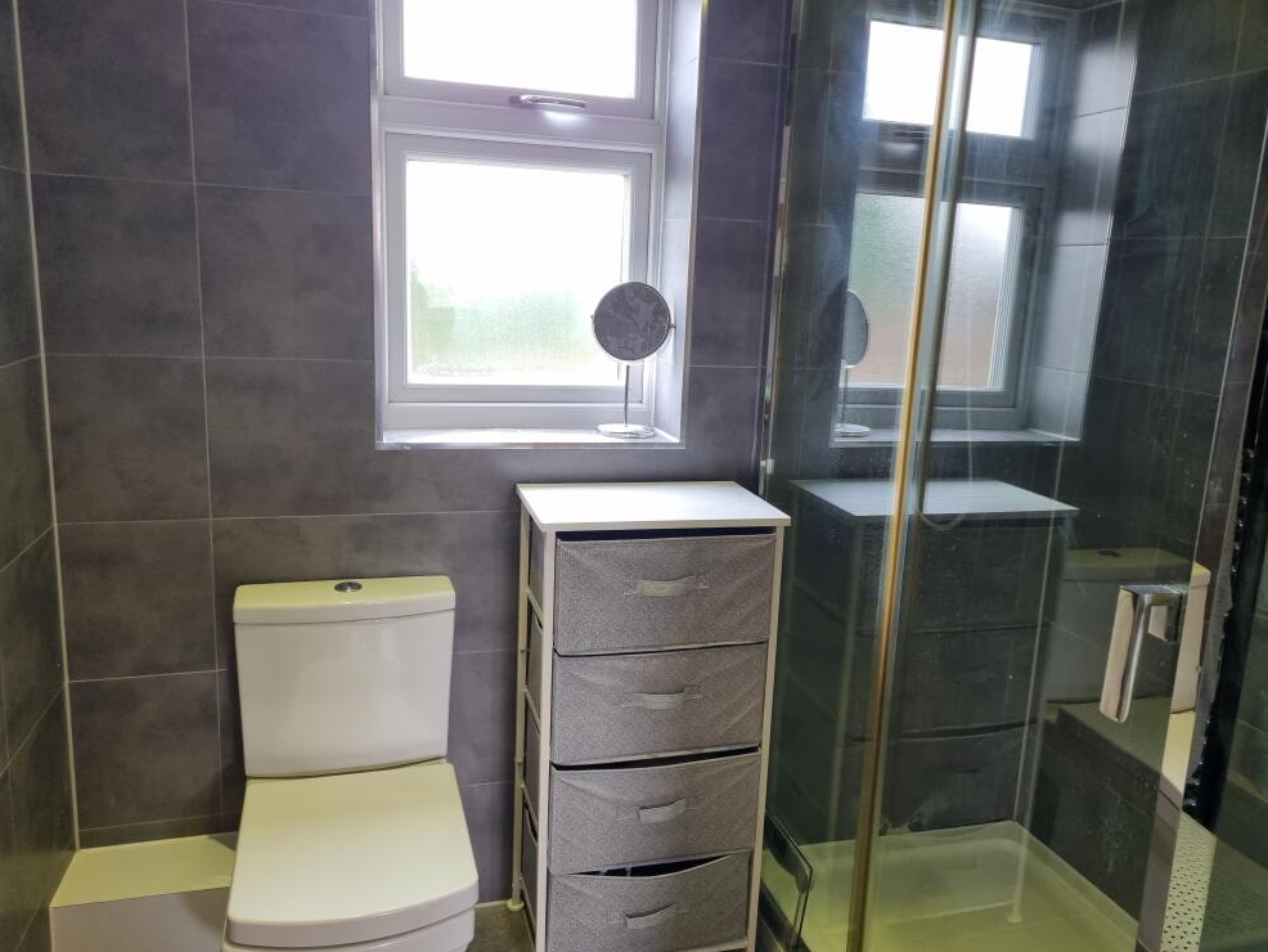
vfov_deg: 51.4
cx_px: 634
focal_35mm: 27
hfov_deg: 65.3
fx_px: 989
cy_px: 476
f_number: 1.8
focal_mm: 5.4
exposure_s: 1/120
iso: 200
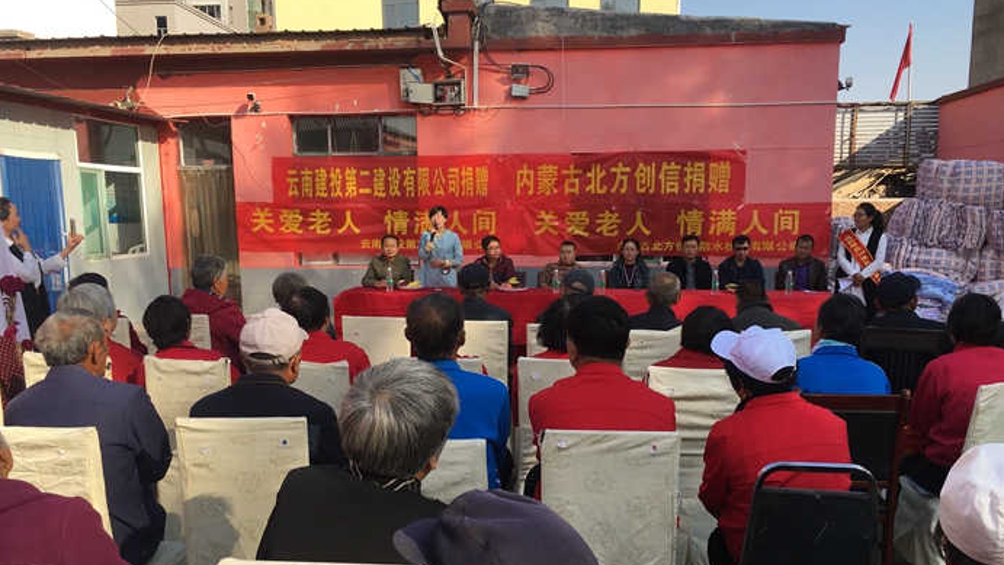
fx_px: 852
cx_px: 497
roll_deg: +0.8
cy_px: 339
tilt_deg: -10.1
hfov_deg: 61.0
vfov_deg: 36.6
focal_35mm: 32
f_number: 2.2
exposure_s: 1/855
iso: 25
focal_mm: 4.15
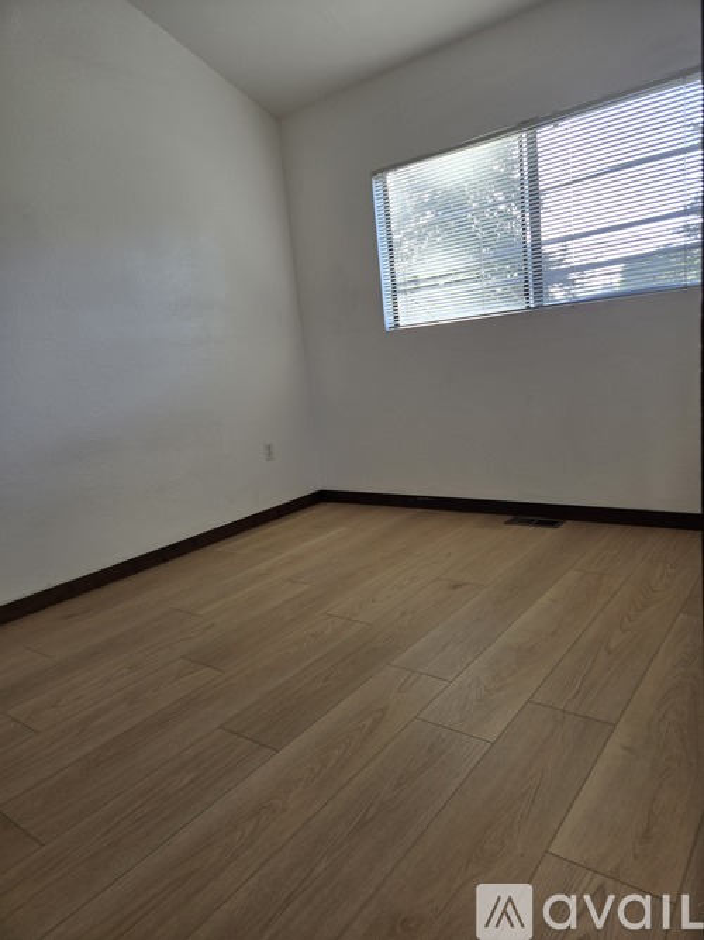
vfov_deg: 73.9
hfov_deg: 58.9
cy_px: 470
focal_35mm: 23
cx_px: 352
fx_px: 624
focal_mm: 5.4
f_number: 1.8
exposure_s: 1/180
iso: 50
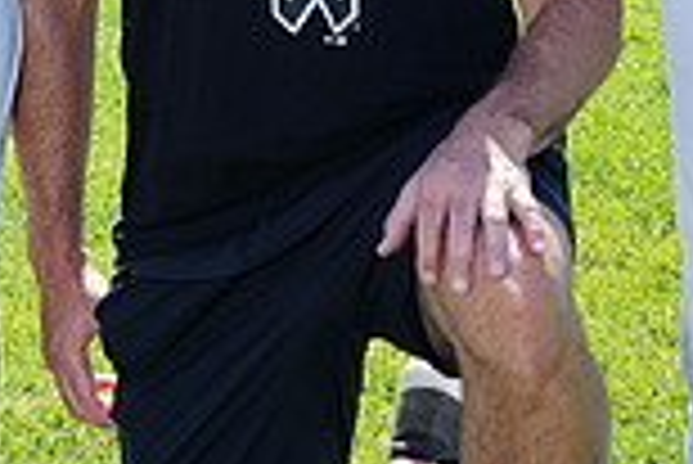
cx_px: 256
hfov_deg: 7.4
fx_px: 5376
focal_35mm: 279
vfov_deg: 4.9
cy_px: -340
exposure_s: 1/250
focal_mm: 74
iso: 200
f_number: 9
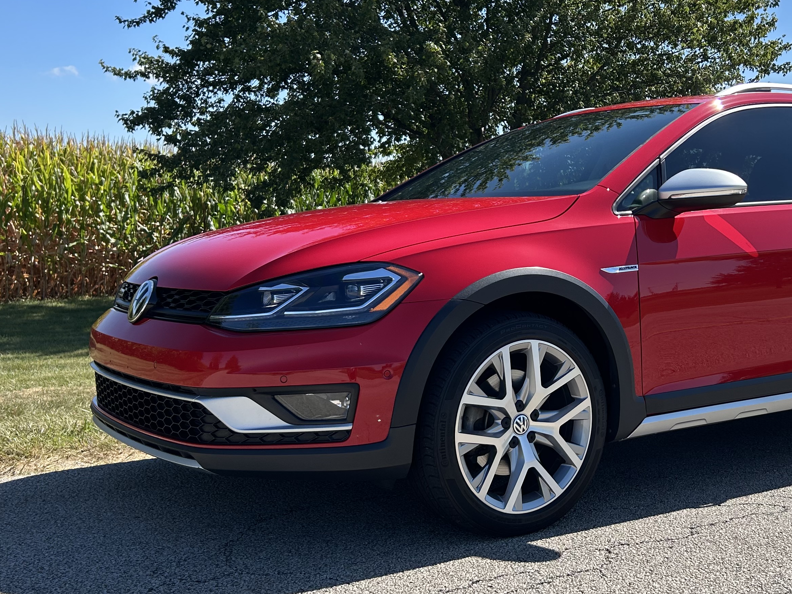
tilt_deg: -2.8
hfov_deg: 41.4
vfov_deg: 32.1
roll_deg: -0.5
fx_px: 1029
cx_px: 549
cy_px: 254
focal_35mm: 45
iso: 50
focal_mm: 5.7
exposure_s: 1/3165
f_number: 1.5
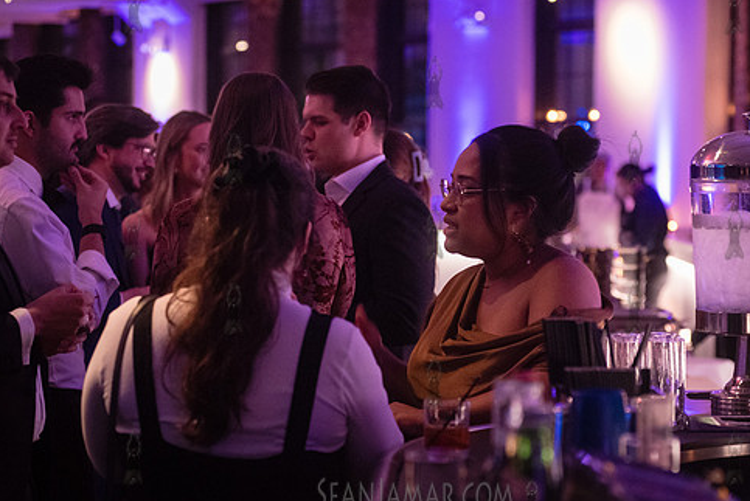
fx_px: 2002
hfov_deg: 21.2
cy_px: 232
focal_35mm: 96
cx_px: 433
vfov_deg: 14.3
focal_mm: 80
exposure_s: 1/80
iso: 8000
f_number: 3.5
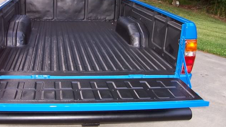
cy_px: 48
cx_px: 88
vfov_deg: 25.4
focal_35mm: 47
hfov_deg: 43.5
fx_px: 282
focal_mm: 5.6
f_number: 2.7
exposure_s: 1/60
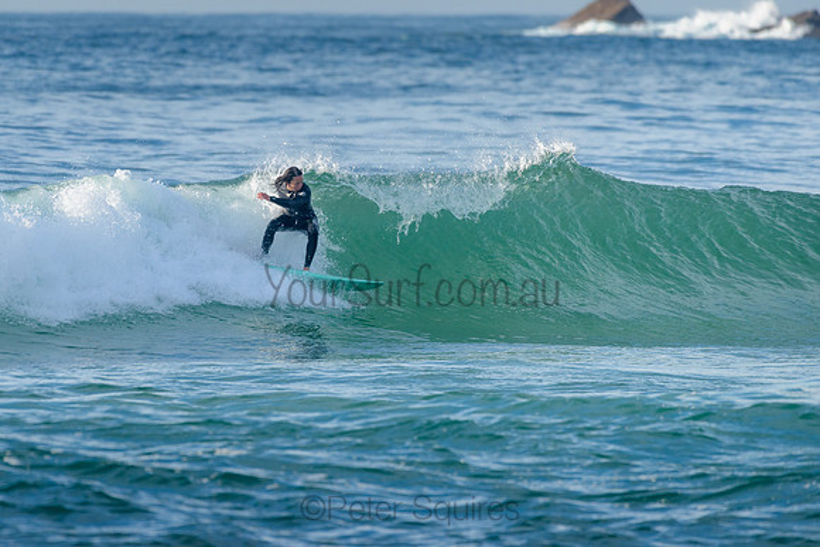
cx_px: 321
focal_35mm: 613
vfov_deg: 2.2
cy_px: 218
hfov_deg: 3.4
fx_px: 13969
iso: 400
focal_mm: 500
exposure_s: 1/2000
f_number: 5.6
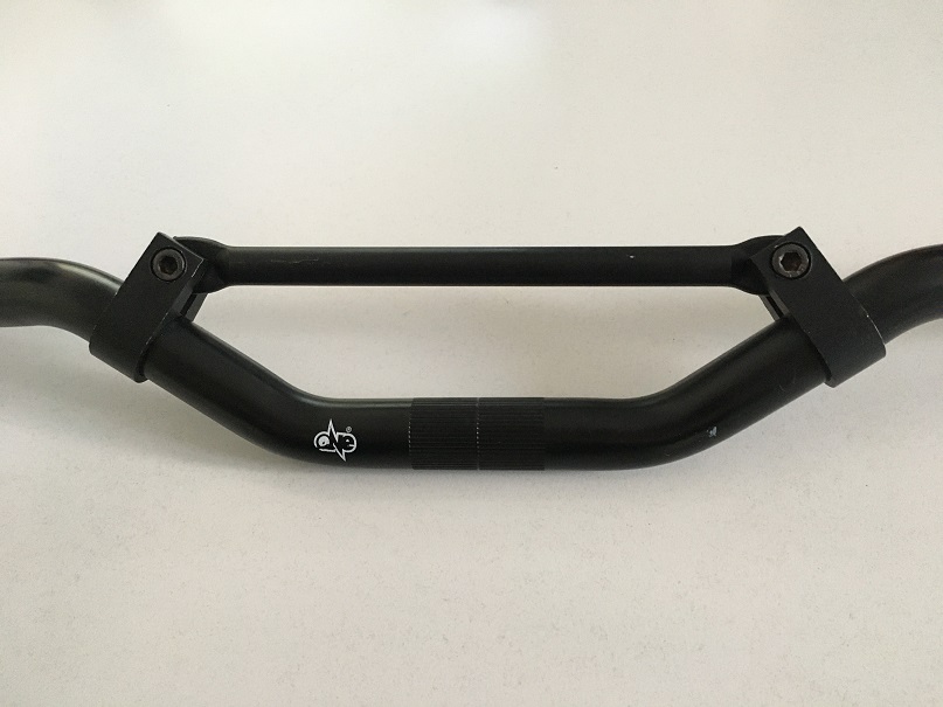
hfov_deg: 61.7
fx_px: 790
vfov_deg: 48.2
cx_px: 472
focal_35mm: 29
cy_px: 354
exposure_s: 1/25
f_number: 2.2
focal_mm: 4.15
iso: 200
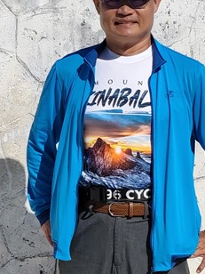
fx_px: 1208
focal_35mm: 153
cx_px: 16
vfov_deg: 12.9
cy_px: 134
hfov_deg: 9.7
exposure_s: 1/1400
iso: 50
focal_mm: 6.07
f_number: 1.7
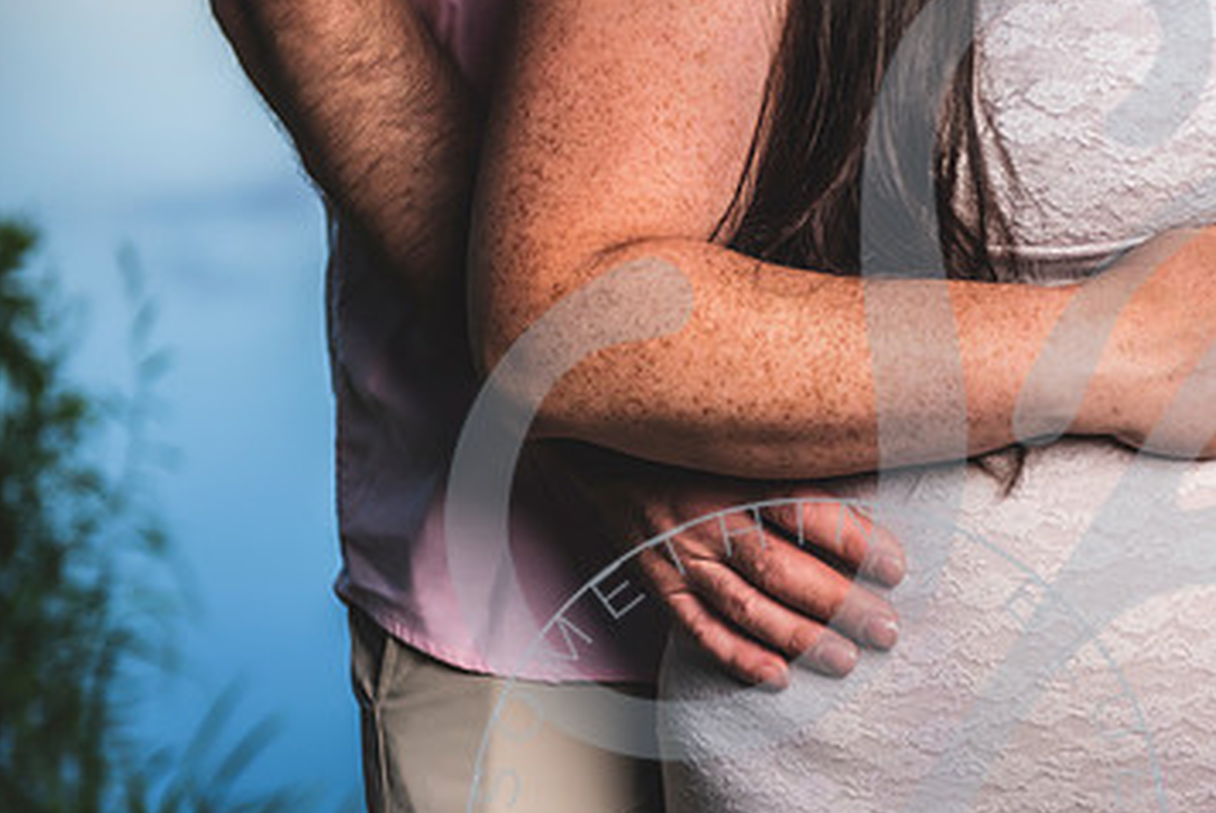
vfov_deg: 12.0
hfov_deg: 17.8
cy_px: 562
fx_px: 3854
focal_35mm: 114
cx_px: 987
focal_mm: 70
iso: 200
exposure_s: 1/250
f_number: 2.8
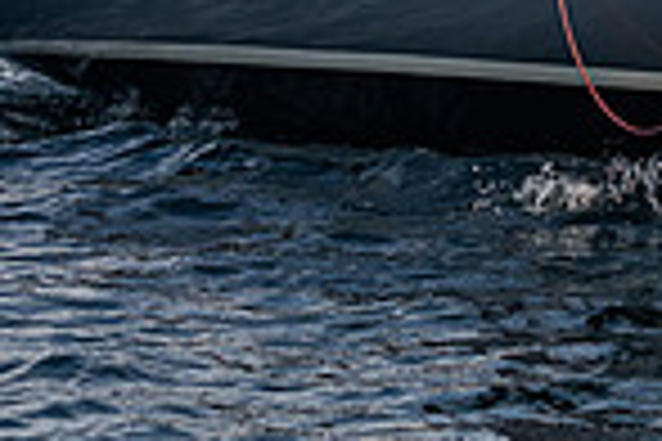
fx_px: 7557
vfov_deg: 3.3
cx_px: 1201
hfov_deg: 5.0
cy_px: -404
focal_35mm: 411
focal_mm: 100
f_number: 6.3
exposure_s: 1/2500
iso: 320
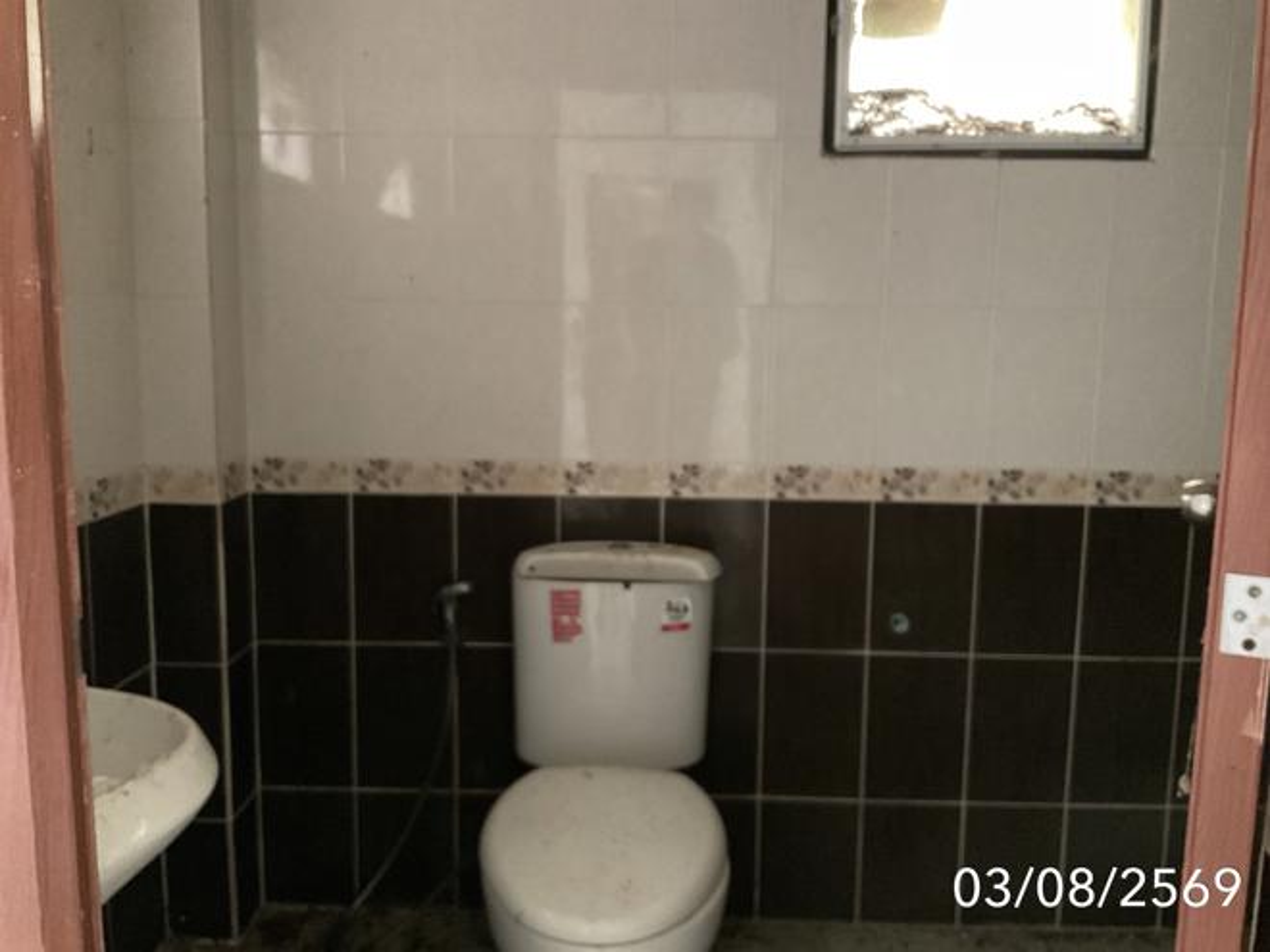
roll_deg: -0.8
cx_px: 635
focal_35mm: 29
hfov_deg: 61.7
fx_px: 1064
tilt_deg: -8.1
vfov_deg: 48.2
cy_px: 476
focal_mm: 3
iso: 500
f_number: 1.8
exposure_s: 1/17
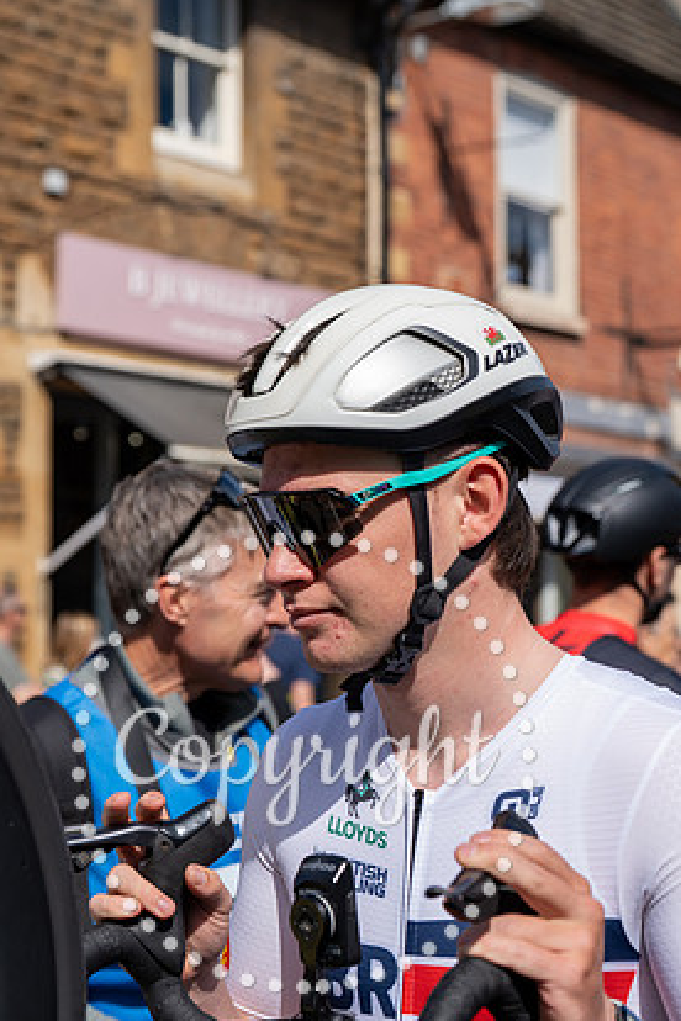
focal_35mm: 76
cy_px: 552
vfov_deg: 26.6
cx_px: 350
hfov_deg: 17.9
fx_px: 2156
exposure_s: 1/1000
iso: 160
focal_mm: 70
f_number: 5.6
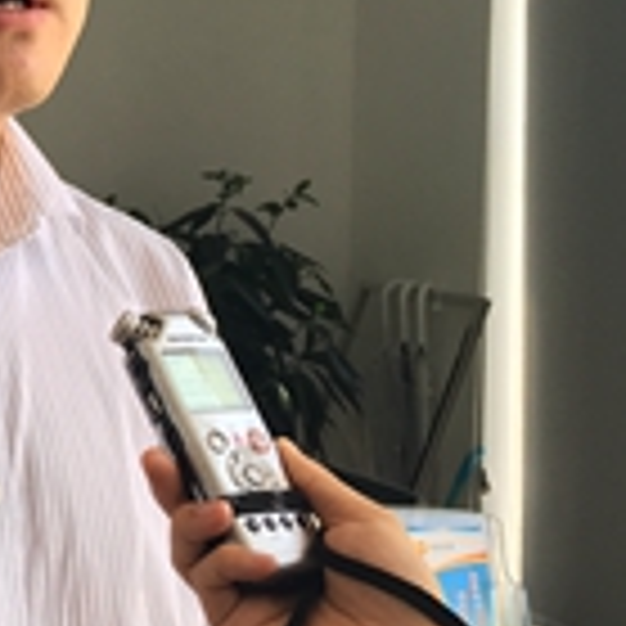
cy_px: 146
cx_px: -342
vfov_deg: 18.7
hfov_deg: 16.9
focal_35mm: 92
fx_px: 1882
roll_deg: -1.2
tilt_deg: +0.6
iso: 32
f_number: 2.2
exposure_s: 1/100
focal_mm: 4.15
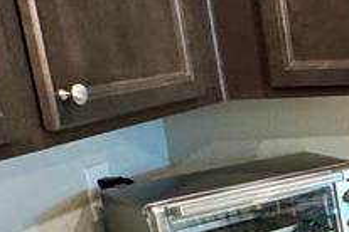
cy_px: 156
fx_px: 698
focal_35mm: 72
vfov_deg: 18.9
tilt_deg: -12.9
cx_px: 659
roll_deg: +1.2
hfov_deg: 19.4
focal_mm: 2.22
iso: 500
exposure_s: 1/60
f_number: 2.2
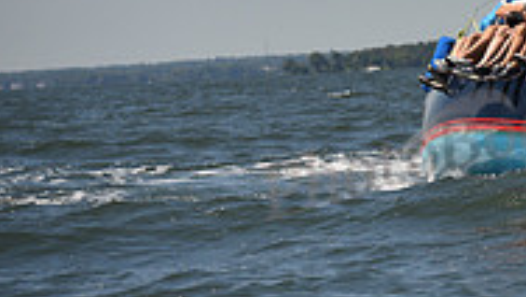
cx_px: 803
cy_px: -38
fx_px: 5512
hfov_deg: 5.4
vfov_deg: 3.1
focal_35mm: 395
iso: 250
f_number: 4
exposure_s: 1/1250
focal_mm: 122
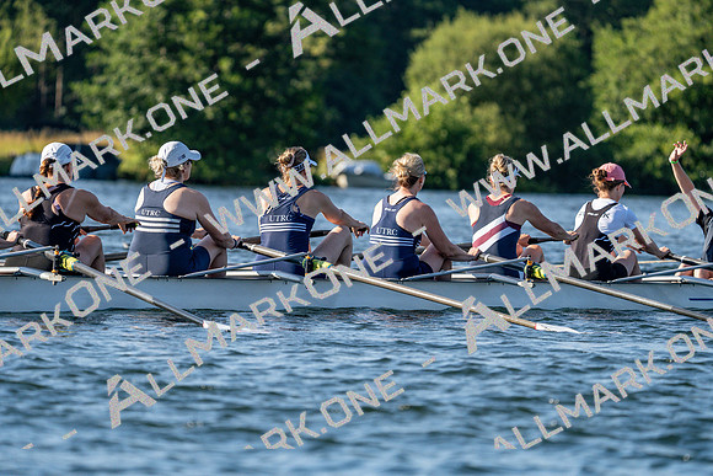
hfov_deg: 6.0
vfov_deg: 4.0
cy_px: 238
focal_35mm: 344
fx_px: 6814
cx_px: 356
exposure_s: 1/1600
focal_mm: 344
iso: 400
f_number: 6.3
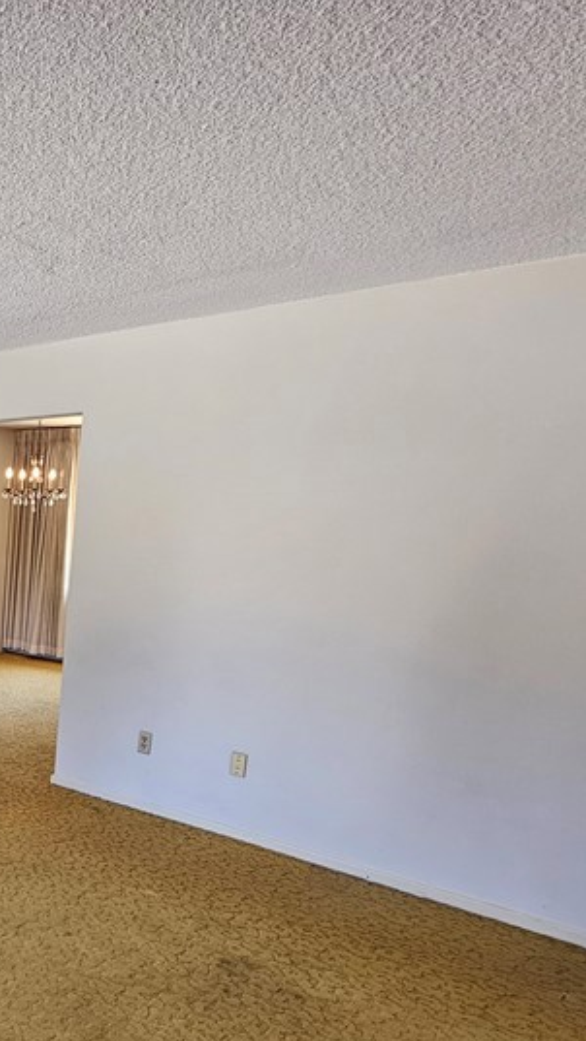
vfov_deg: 67.9
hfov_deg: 33.1
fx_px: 746
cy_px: 694
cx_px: -153
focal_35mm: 27
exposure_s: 1/60
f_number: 2.2
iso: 100
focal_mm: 2.2
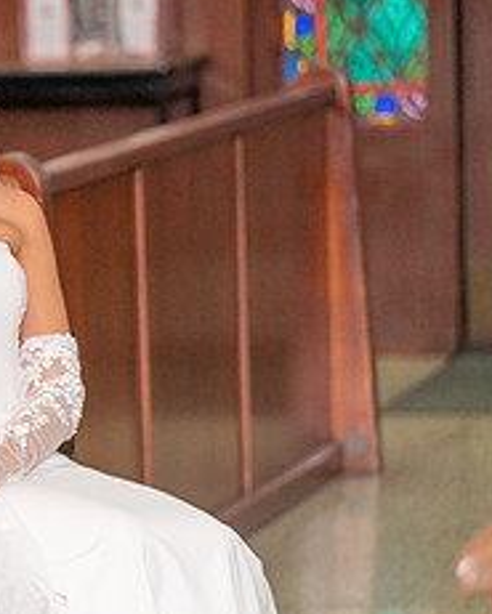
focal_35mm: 330
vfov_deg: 5.9
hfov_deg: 4.7
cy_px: 360
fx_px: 6003
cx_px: -282
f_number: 3.2
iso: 1000
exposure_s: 1/200
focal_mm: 135
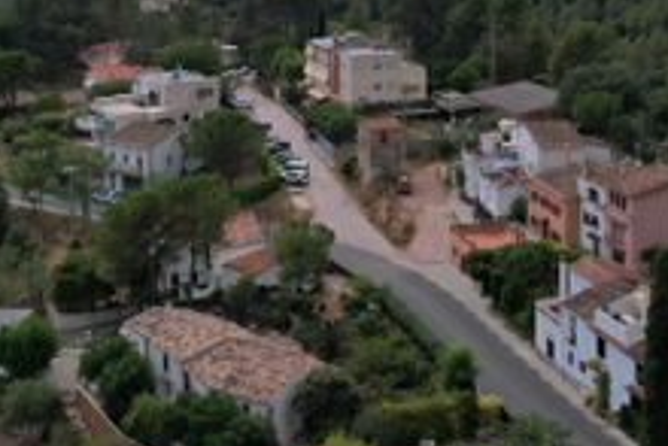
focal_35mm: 60
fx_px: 1114
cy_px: -124
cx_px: 370
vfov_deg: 20.8
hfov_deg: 33.3
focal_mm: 8.38
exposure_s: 1/3000
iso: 100
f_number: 2.8
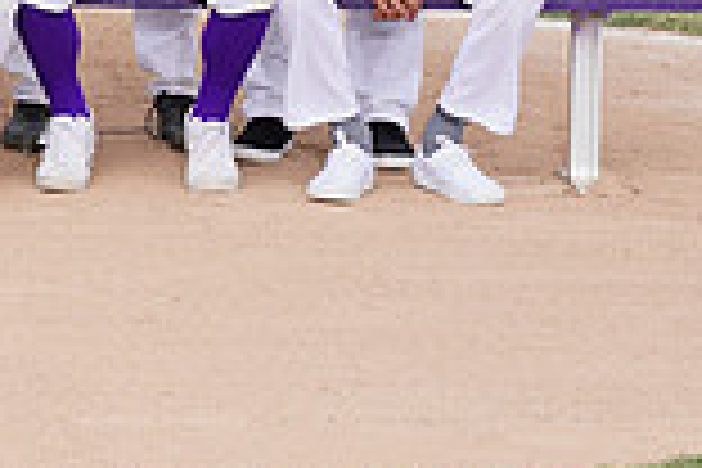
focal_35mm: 260
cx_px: -459
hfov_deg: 7.7
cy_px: -214
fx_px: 5070
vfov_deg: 5.2
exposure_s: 1/250
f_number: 9
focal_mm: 70
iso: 200
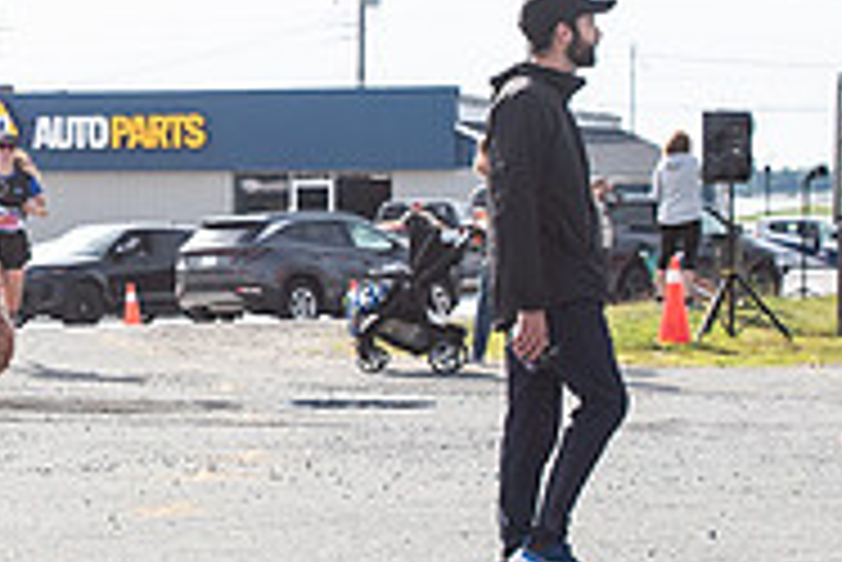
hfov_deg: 12.6
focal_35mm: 159
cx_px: -122
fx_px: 3722
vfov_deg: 8.6
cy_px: 121
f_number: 4
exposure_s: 1/3200
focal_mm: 32
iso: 800
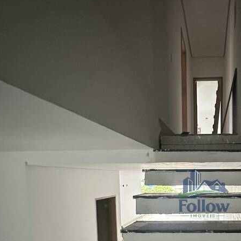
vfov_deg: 50.2
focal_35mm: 30
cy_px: 199
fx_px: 236
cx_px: 205
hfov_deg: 49.6
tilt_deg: -4.6
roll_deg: +0.1
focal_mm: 2.22
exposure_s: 1/60
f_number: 2.2
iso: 1250
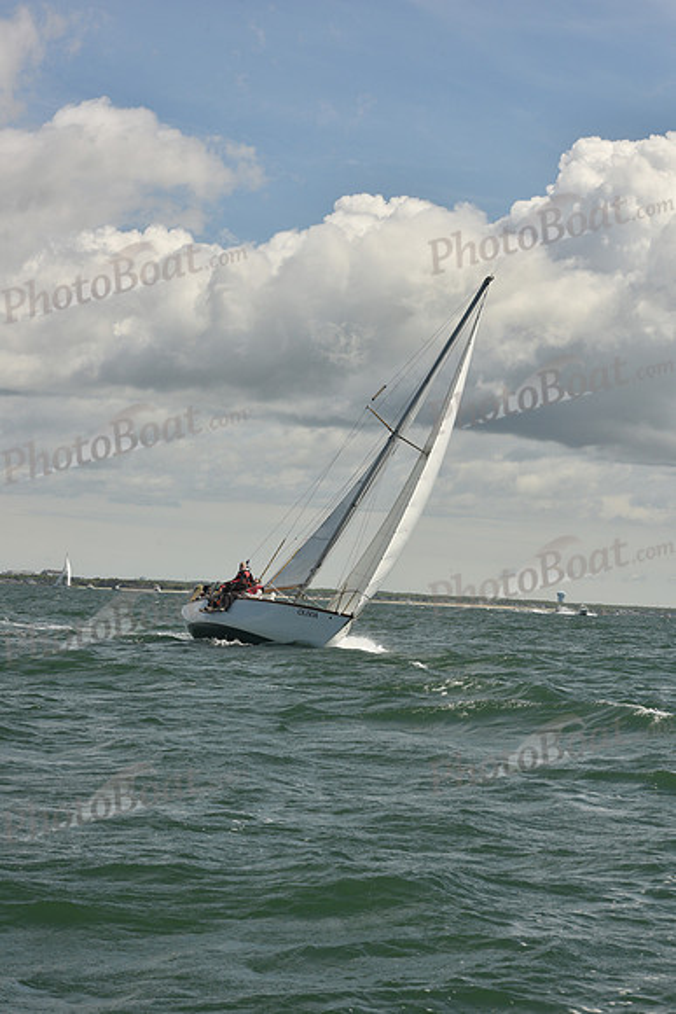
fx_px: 2758
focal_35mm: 98
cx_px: 338
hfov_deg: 14.0
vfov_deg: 20.8
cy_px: 507
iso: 320
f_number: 13
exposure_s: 1/800
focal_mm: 98
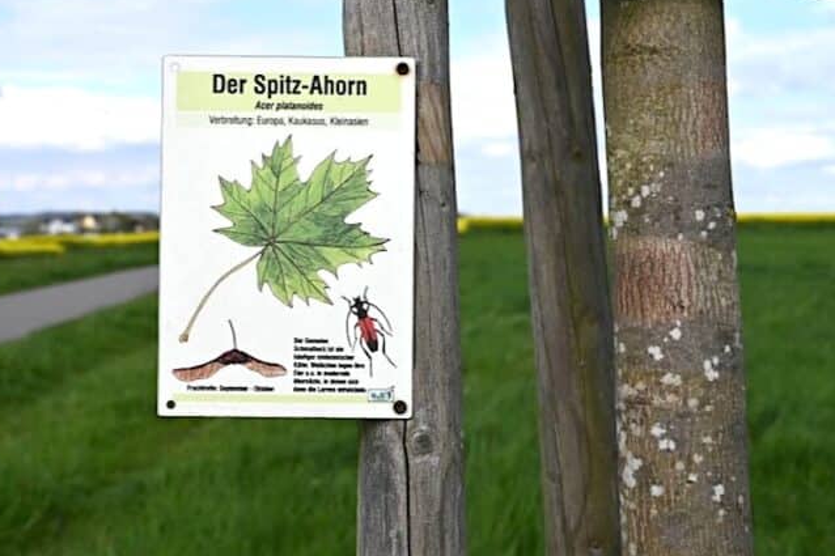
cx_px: 293
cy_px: 208
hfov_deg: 36.7
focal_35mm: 54
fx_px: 1248
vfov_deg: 25.1
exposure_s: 1/400
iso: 100
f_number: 7.1
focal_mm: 33.5
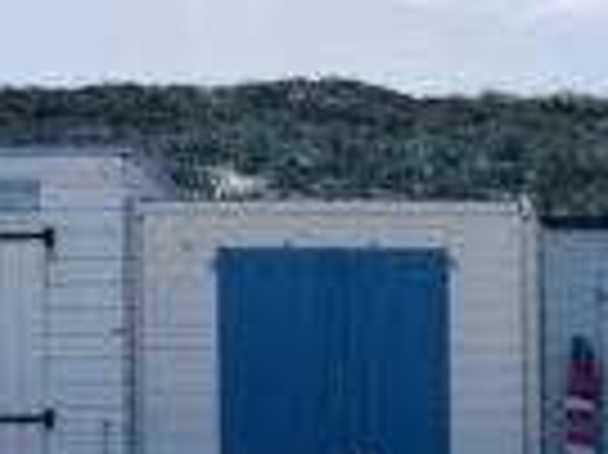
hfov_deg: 24.1
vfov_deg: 20.0
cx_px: 788
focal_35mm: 71
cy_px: 458
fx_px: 1246
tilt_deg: -0.4
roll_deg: +0.0
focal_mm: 6.76
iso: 80
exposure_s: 1/9009
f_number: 1.78
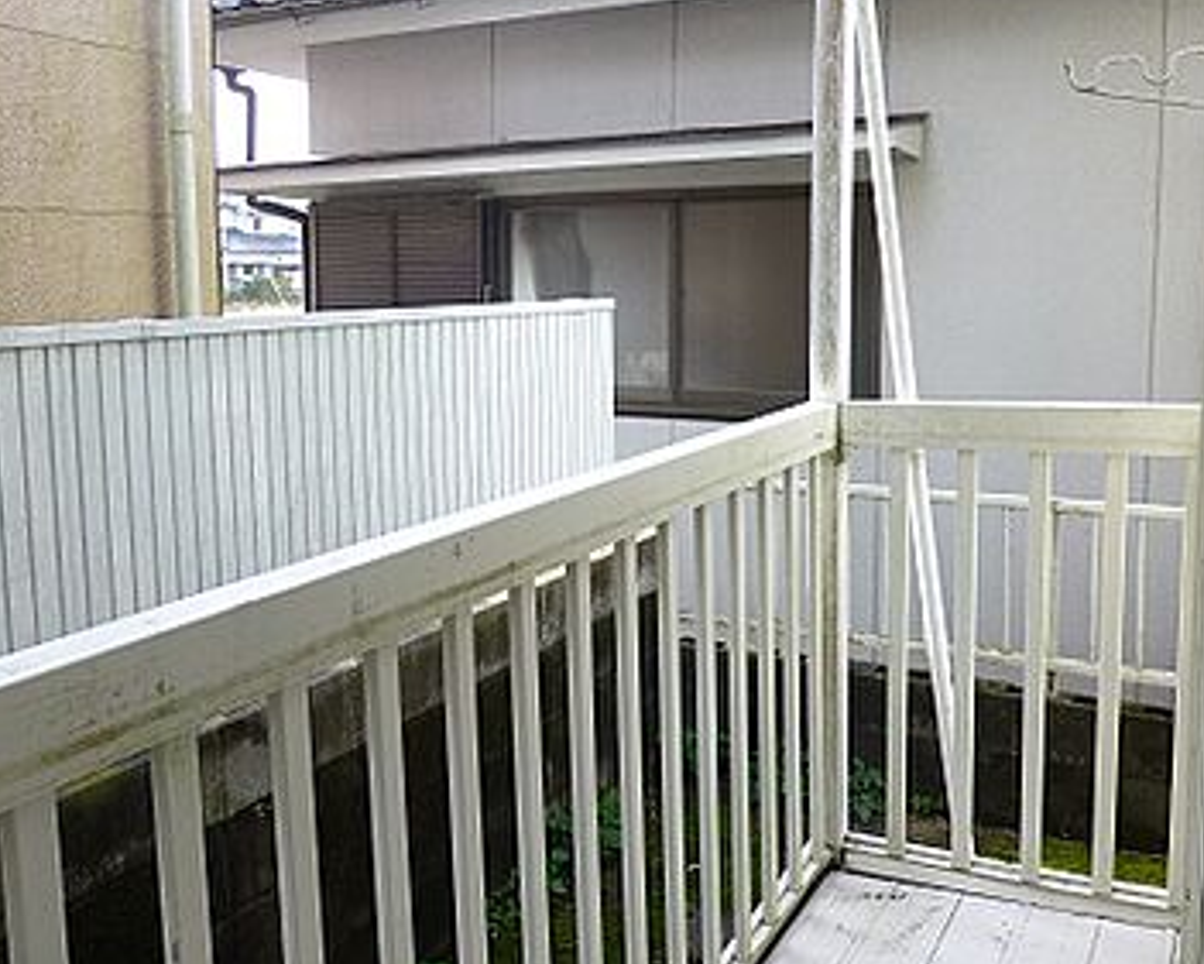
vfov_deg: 45.6
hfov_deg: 55.6
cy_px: 395
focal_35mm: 32
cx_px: 604
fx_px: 1141
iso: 100
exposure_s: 1/125
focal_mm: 4.3
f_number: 3.3
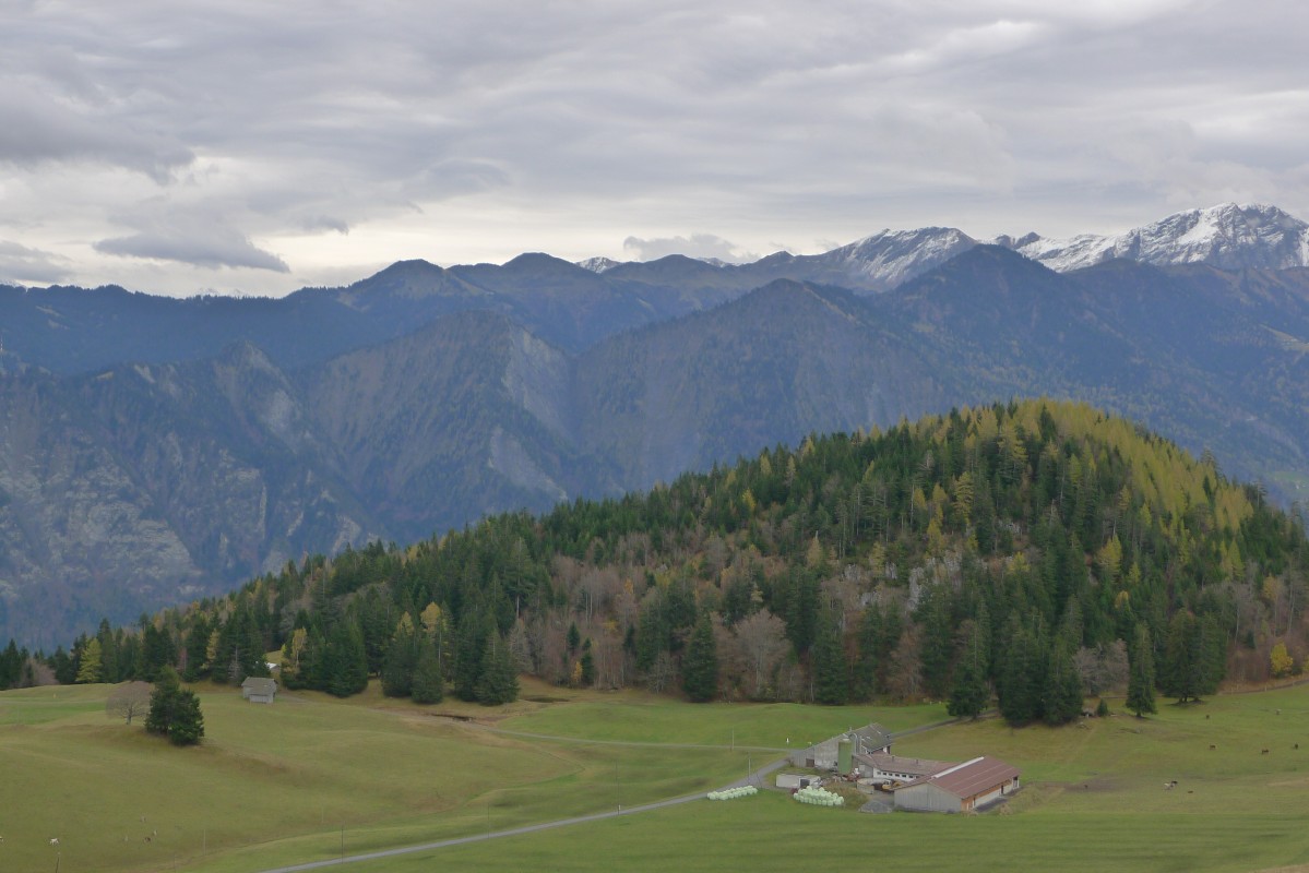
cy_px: 436
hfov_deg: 31.0
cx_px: 654
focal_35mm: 65
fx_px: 2364
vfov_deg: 20.9
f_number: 2.9
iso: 125
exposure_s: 1/160
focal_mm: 13.9
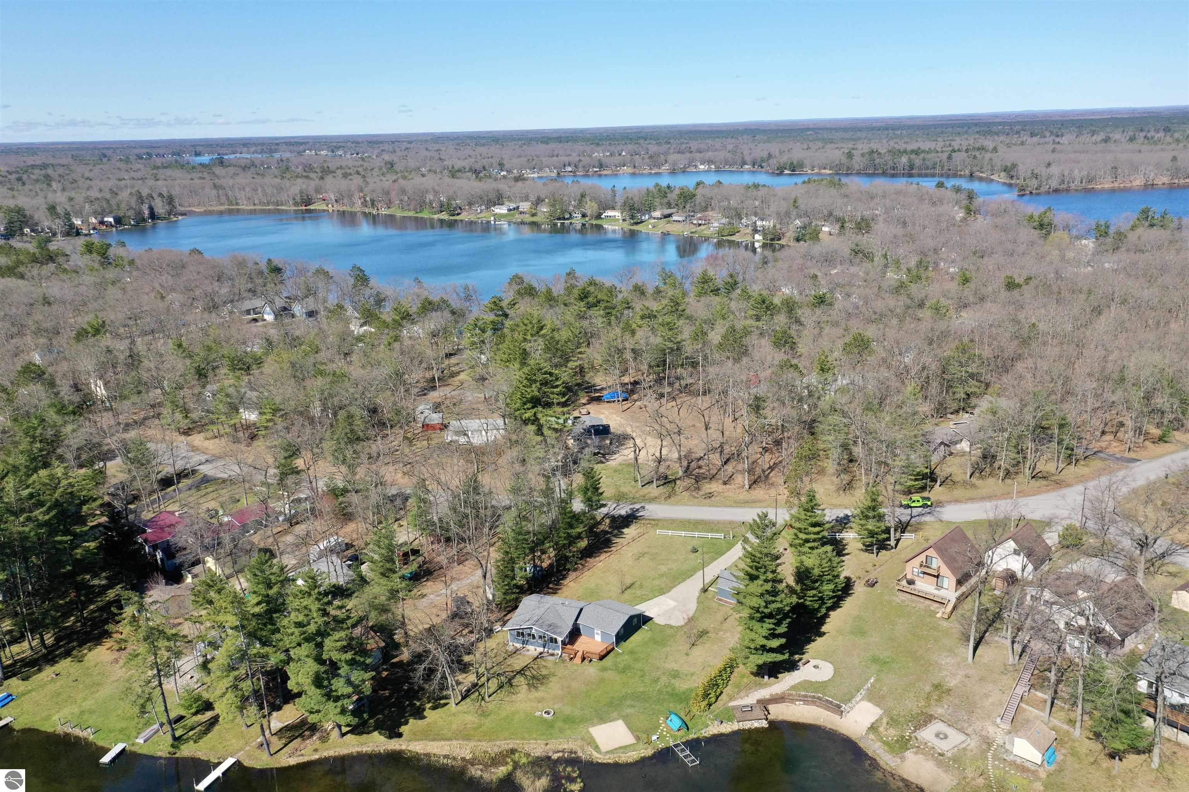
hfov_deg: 65.5
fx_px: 925
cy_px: 396
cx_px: 594
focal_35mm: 28
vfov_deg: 46.4
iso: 100
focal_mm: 10.26
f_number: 5
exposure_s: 1/240
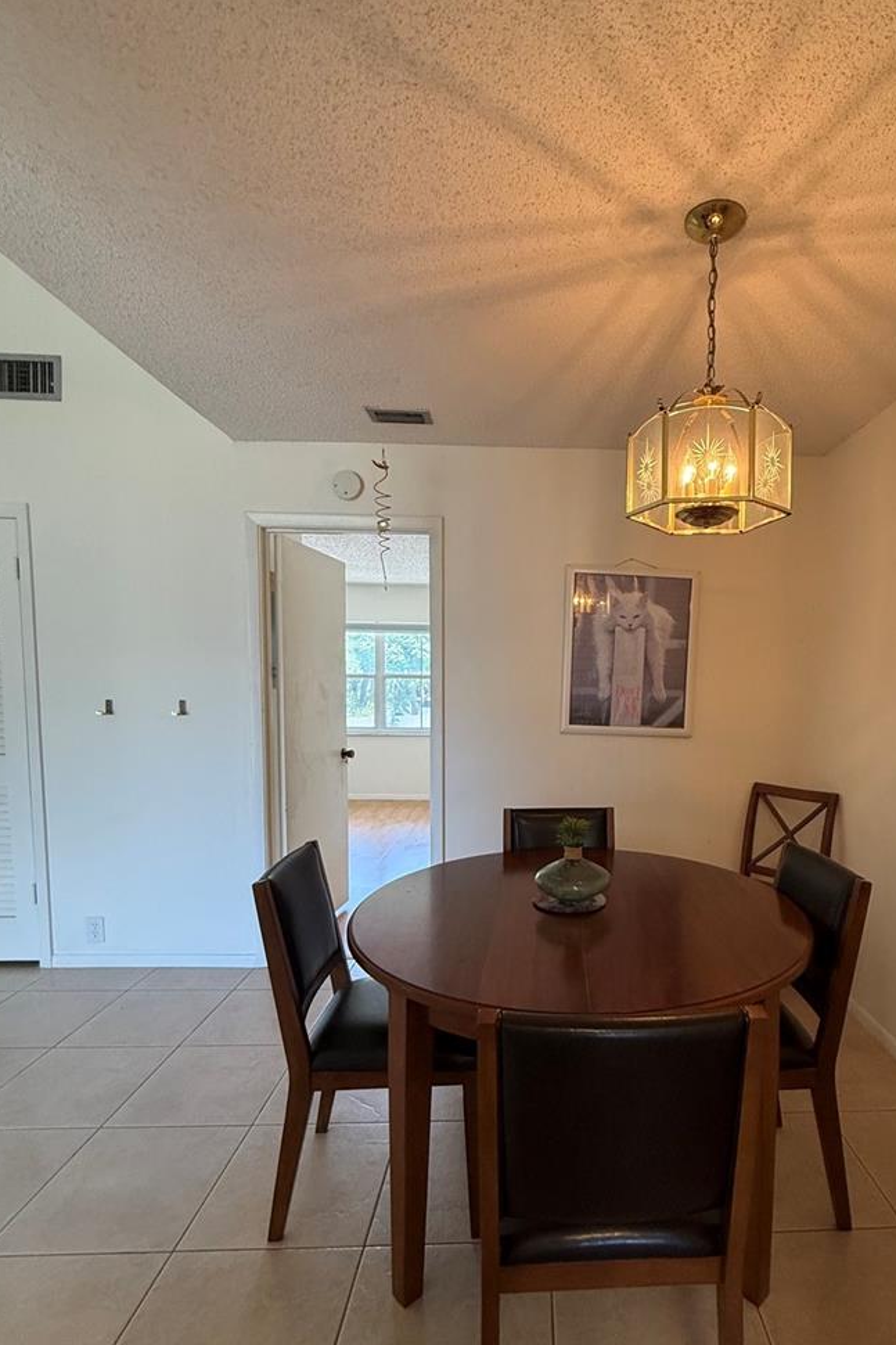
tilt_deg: -3.3
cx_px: 562
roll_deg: -0.7
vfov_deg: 89.8
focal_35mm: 18
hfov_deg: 66.3
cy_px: 736
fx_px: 672
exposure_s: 1/120
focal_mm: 2.22
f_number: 2.2
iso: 320
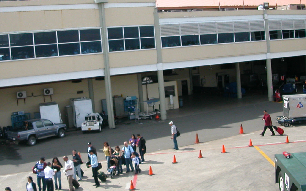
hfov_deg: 42.6
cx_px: 134
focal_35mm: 47
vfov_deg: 27.4
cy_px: 83
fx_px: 392
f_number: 2.7
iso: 100
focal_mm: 5.6
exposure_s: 1/1458
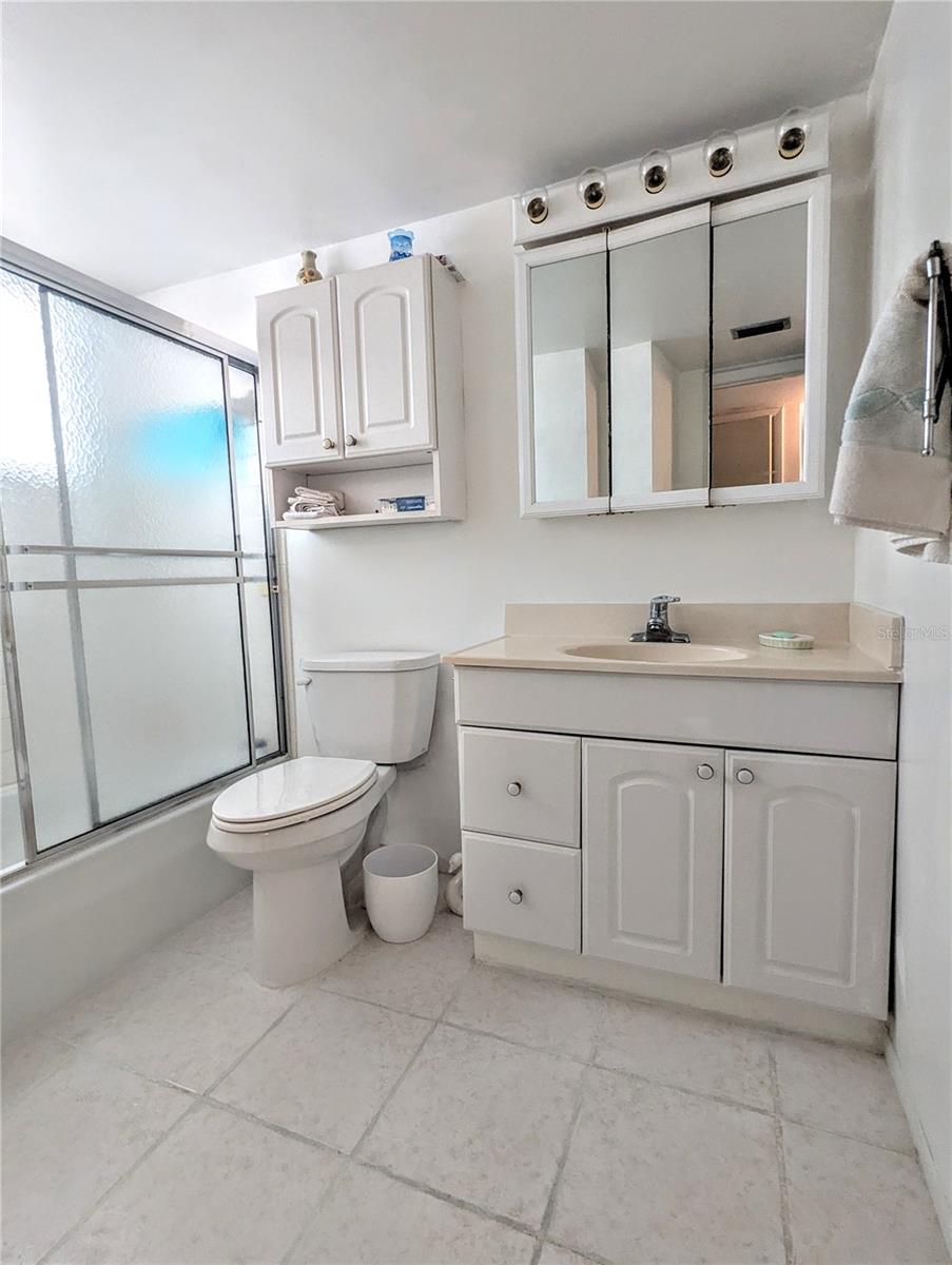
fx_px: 585
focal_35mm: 16
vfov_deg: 94.4
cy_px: 632
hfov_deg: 78.2
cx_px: 476
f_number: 2.2
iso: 119
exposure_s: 1/31
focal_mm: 2.35
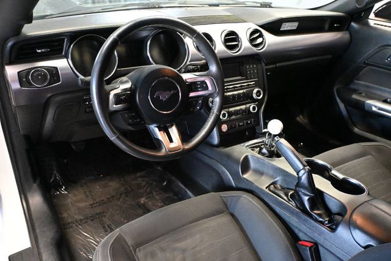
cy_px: 130
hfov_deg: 62.0
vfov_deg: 43.6
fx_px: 326
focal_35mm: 30
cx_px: 196
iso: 12800
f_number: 3.8
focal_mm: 20
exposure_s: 1/60
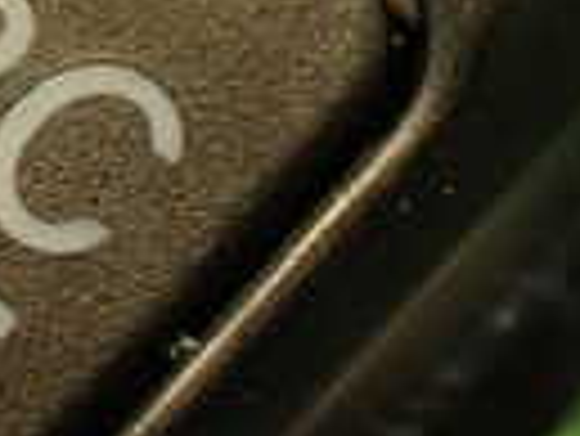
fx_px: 2499
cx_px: -207
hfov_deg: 12.7
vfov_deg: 10.0
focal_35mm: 149
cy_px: 270
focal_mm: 5.79
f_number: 2.4
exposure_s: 1/30
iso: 320
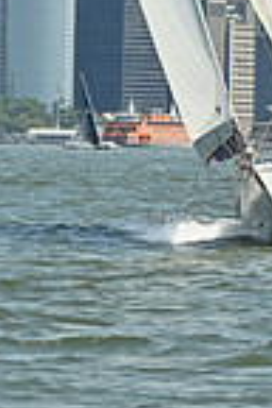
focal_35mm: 411
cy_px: -289
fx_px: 4658
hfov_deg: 3.3
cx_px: 84
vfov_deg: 5.0
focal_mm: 102
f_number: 10
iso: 320
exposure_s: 1/1250
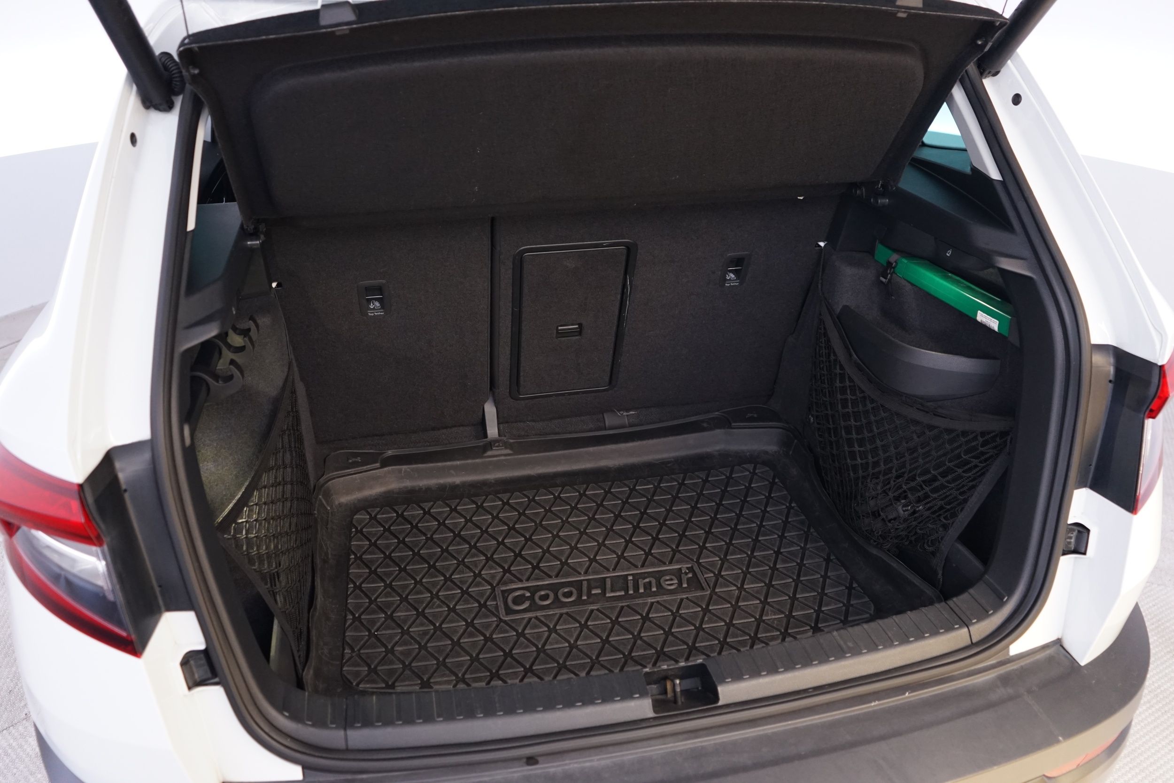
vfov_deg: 46.4
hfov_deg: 65.5
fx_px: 913
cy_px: 392
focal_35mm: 28
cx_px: 587
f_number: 3.5
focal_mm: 28
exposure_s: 1/10
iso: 1250
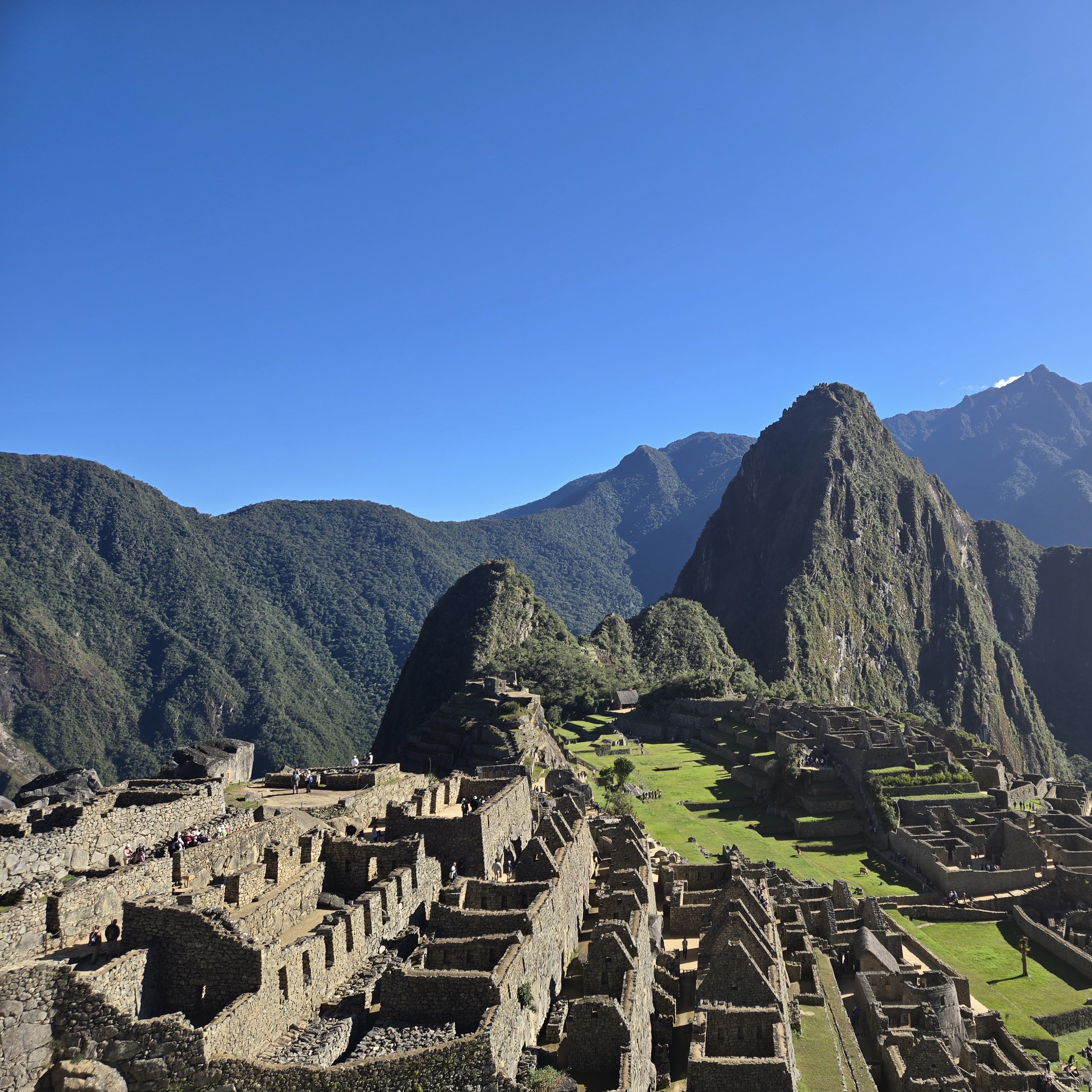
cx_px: 750
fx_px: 999
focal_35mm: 28
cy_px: 553
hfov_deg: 55.8
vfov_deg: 57.3
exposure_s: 1/1332
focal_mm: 5.4
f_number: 1.8
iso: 25
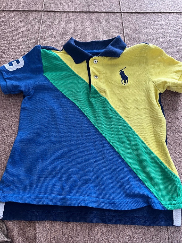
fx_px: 182
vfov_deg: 67.3
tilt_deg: -65.7
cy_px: 122
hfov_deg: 53.1
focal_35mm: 26
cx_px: 91
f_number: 1.6
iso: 125
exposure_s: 1/64
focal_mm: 5.1
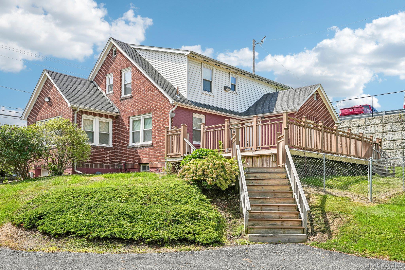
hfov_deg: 54.4
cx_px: 202
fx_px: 394
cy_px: 135
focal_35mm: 35
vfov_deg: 37.8
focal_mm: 35
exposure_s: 1/200
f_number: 8
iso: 100
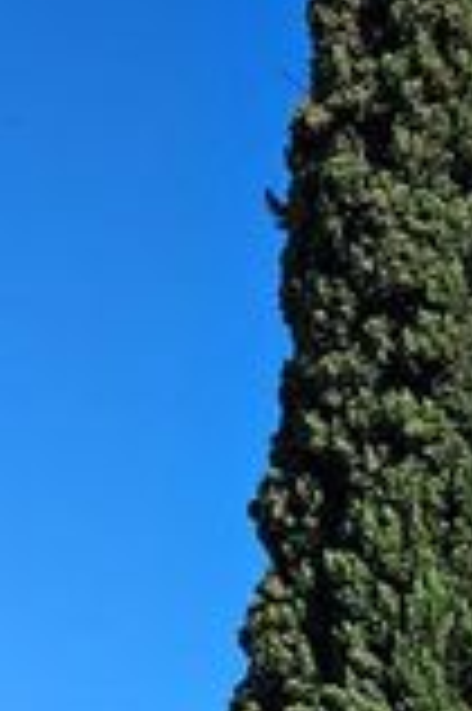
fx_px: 1991
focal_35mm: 101
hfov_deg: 13.3
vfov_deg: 20.2
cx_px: 4
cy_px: 416
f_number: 1.8
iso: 25
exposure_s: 1/1844
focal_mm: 5.4
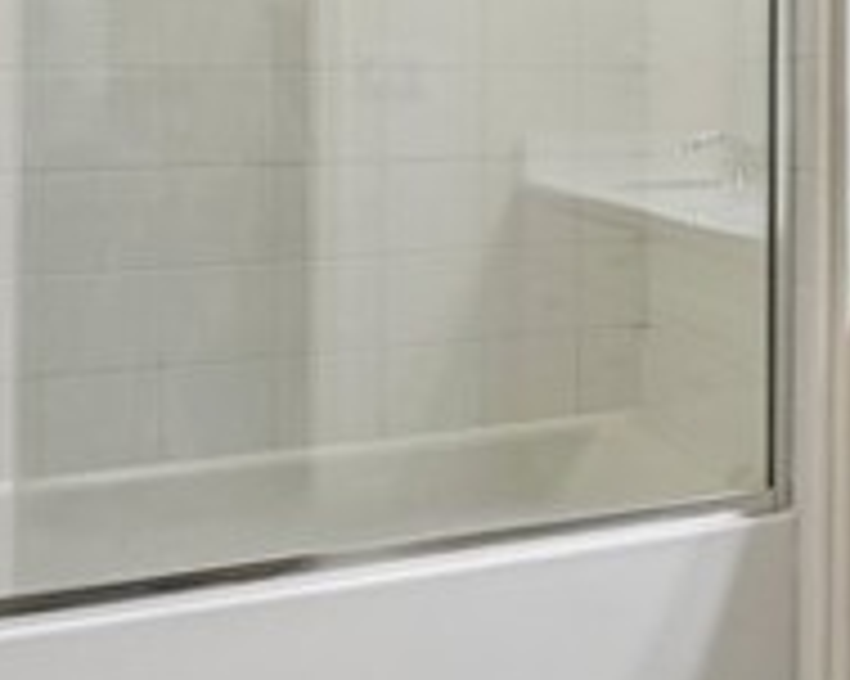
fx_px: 1534
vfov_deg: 24.3
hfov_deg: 25.2
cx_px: 1201
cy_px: 81
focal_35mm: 61
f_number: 8
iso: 250
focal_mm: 12
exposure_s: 1/20
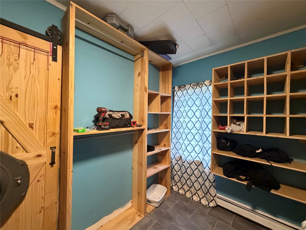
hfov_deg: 102.1
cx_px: 153
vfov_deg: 85.7
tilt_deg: +0.4
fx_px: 124
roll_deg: -0.9
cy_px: 115
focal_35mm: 14
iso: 800
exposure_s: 1/60
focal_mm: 2.22
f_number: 2.2
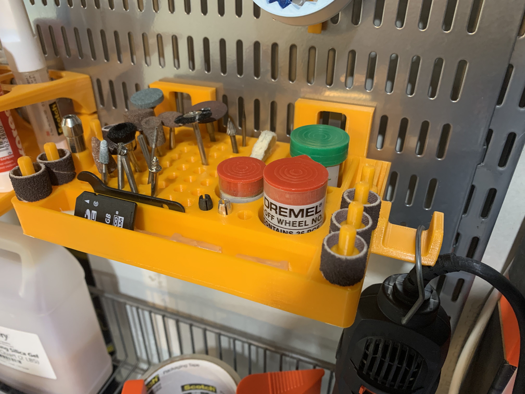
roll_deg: +0.4
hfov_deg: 67.3
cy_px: 197
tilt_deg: -32.9
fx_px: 394
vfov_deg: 53.1
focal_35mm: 26
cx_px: 262
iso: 400
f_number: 1.8
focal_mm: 4.25
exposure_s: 1/40
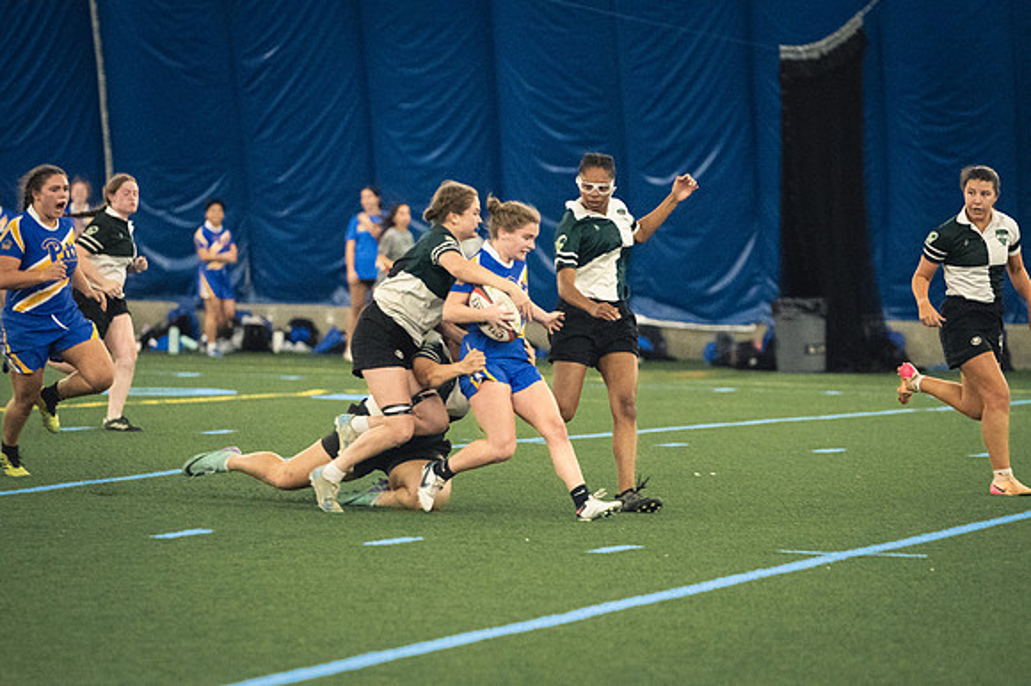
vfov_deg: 5.4
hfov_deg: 8.1
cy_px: 343
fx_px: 7298
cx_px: 516
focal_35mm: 255
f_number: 2.8
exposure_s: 1/500
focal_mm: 170
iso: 12800
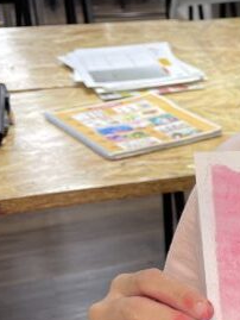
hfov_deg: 14.1
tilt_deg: -25.0
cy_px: 227
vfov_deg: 21.0
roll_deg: -1.7
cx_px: 434
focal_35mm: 93
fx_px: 859
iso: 40
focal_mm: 5.1
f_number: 1.6
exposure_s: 1/121
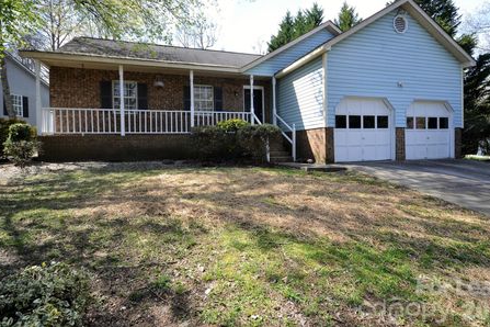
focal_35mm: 19
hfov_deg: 86.1
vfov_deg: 63.6
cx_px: 246
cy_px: 146
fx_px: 262
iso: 100
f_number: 5.6
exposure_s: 1/125
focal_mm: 11.5
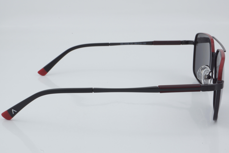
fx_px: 429
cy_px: 76
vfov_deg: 20.2
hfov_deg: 29.9
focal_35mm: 68
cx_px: 114
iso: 100
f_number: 32
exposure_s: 1/3
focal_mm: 45
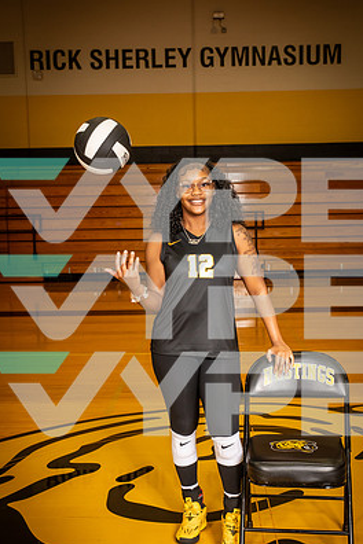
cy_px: 298
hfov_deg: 27.0
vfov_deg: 39.6
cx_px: 192
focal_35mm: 50
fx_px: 756
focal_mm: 44
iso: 800
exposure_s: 1/320
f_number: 7.1
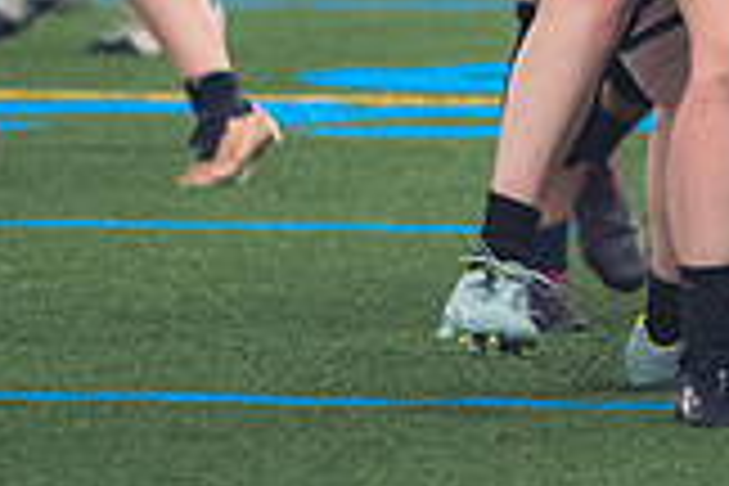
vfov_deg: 1.3
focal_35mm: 1022
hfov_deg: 2.0
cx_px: 615
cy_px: -356
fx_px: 20694
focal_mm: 175
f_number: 2.8
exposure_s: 1/320
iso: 3600
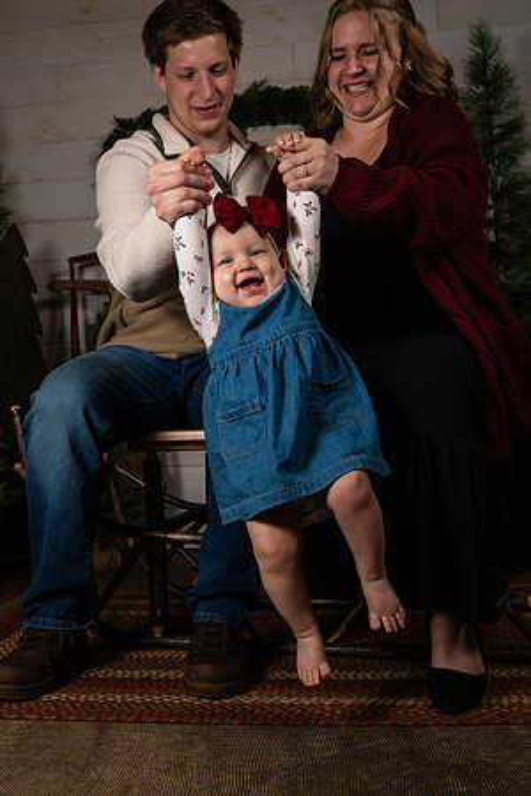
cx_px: 179
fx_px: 815
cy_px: 404
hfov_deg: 35.8
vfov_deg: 52.1
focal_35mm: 37
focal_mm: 24
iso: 320
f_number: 5.6
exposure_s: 1/250
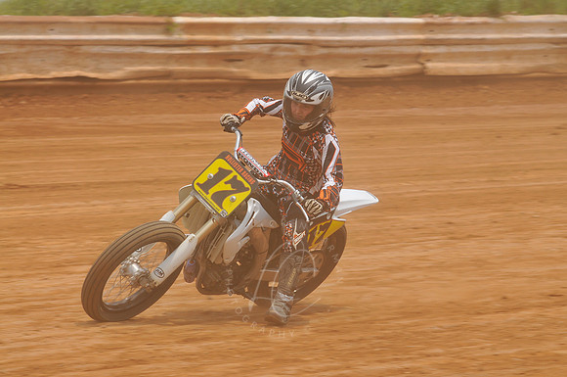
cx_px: 284
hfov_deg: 10.2
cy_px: 188
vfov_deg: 6.8
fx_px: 3185
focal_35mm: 202
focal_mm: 135
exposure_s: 1/400
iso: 200
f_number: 9
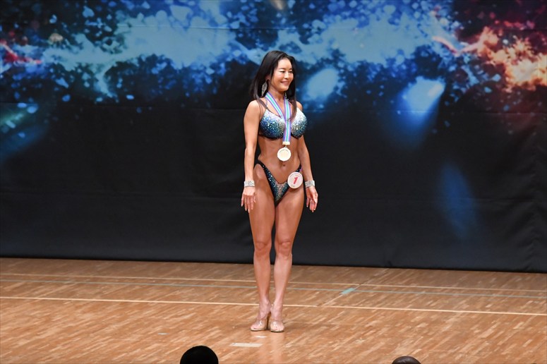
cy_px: 182
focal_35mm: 255
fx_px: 3873
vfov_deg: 5.4
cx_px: 274
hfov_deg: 8.1
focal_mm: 170
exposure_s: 1/400
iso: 6400
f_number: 5.6
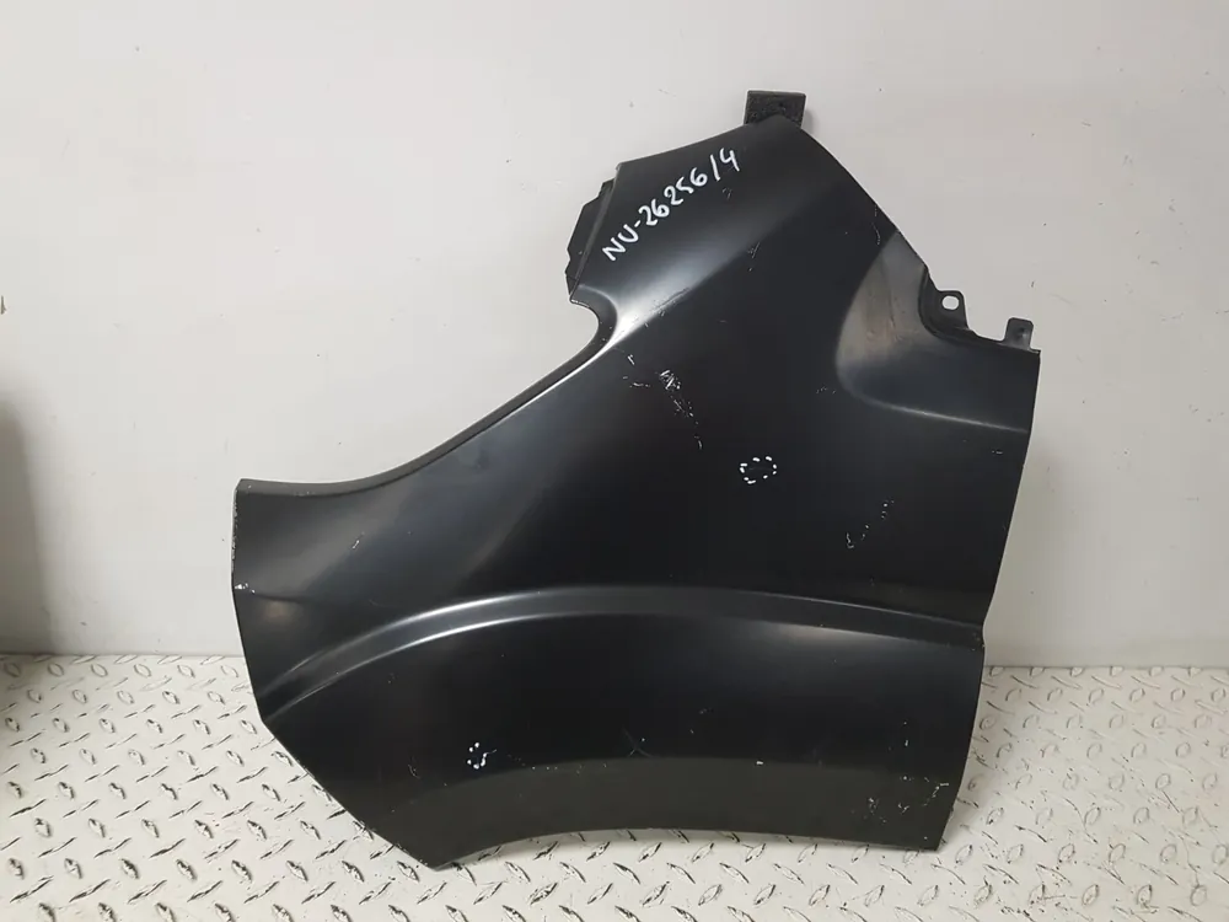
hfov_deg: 67.3
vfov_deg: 53.1
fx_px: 923
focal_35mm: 26
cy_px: 461
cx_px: 614
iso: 200
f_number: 1.7
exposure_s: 1/50
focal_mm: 4.2
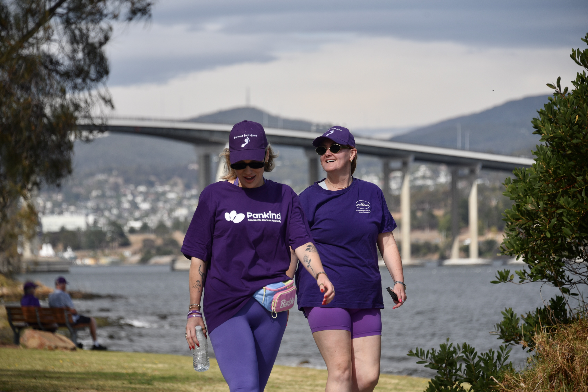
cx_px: 294
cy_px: 196
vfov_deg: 7.6
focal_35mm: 180
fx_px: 2941
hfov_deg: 11.4
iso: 220
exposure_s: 1/500
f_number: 5.6
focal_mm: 180
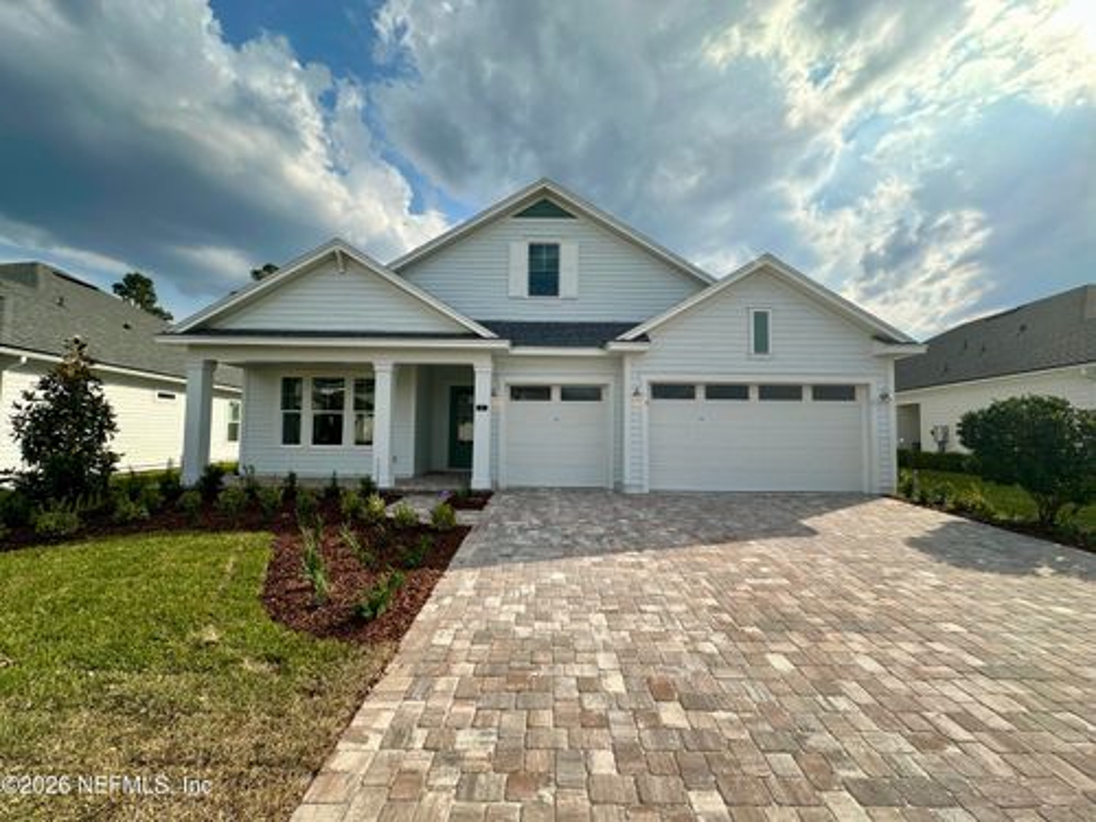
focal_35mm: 14
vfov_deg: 85.7
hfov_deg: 102.1
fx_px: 443
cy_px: 411
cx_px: 548
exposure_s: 1/2020
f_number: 2.2
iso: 50
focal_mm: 2.22
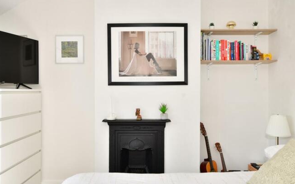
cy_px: 94
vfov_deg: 40.6
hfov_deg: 61.2
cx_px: 148
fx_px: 249
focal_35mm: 31
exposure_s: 1/40
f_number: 8
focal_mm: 20
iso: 200
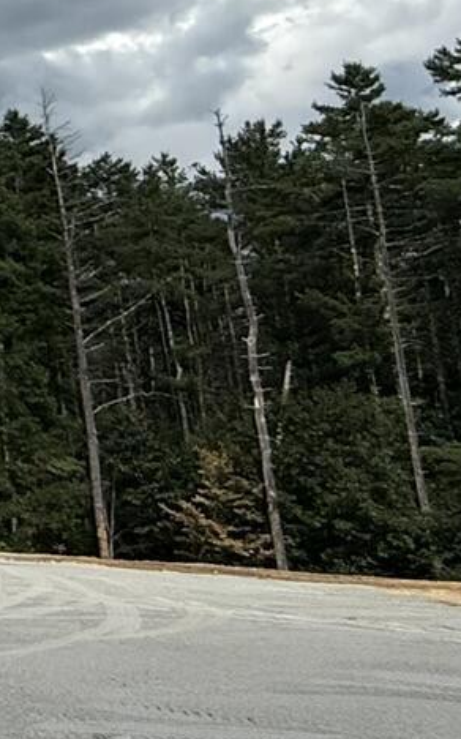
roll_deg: +0.0
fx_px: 1308
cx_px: -636
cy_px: 152
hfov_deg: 14.1
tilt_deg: +15.5
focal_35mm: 65
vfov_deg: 30.8
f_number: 2.2
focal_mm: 2.22
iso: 50
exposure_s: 1/5155
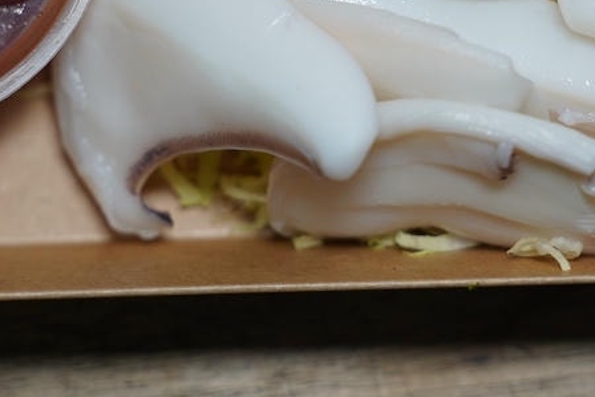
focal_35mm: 201
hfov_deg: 10.2
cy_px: -80
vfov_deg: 6.8
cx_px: 264
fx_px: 3323
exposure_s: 1/80
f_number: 4
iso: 200
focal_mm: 75
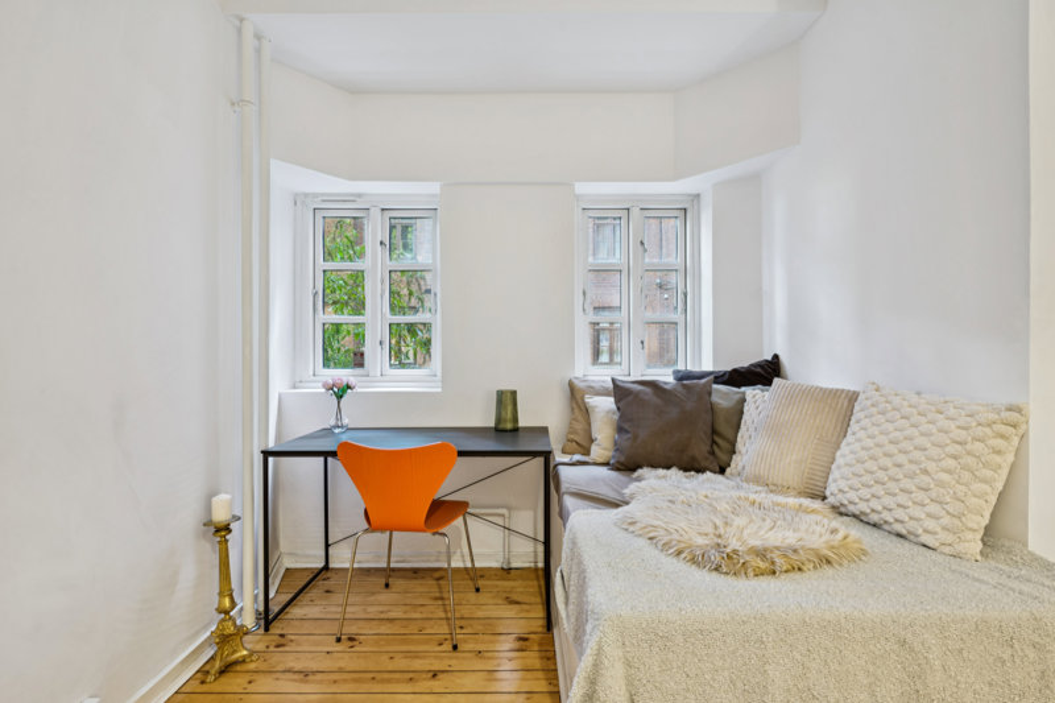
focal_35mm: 17
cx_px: 528
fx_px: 498
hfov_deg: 93.3
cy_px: 352
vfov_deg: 70.4
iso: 125
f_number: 8
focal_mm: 17
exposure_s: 1.3
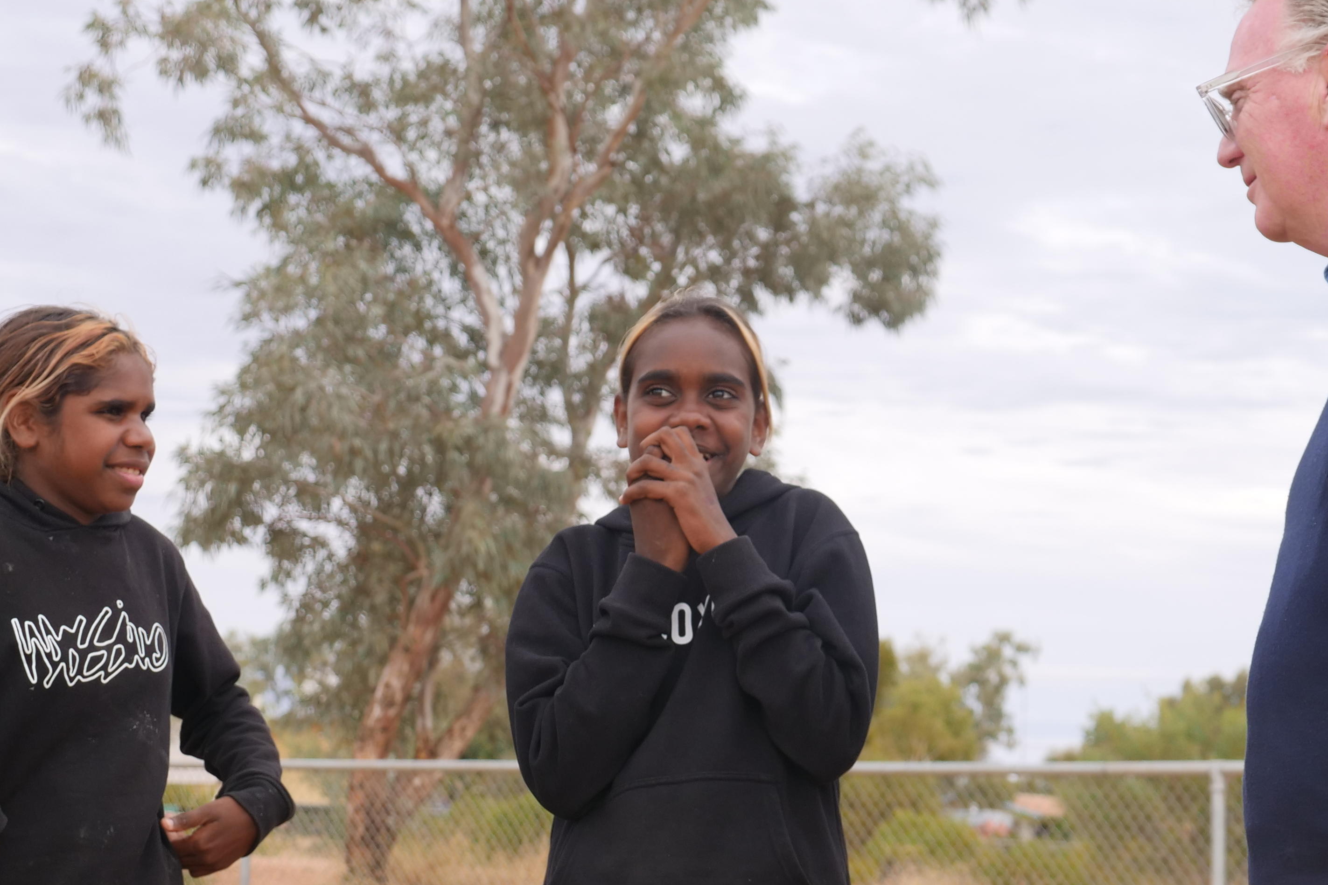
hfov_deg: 21.3
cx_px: 958
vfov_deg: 14.4
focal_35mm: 95
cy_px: 414
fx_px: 3505
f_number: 3.5
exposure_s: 1/800
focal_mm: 26
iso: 200
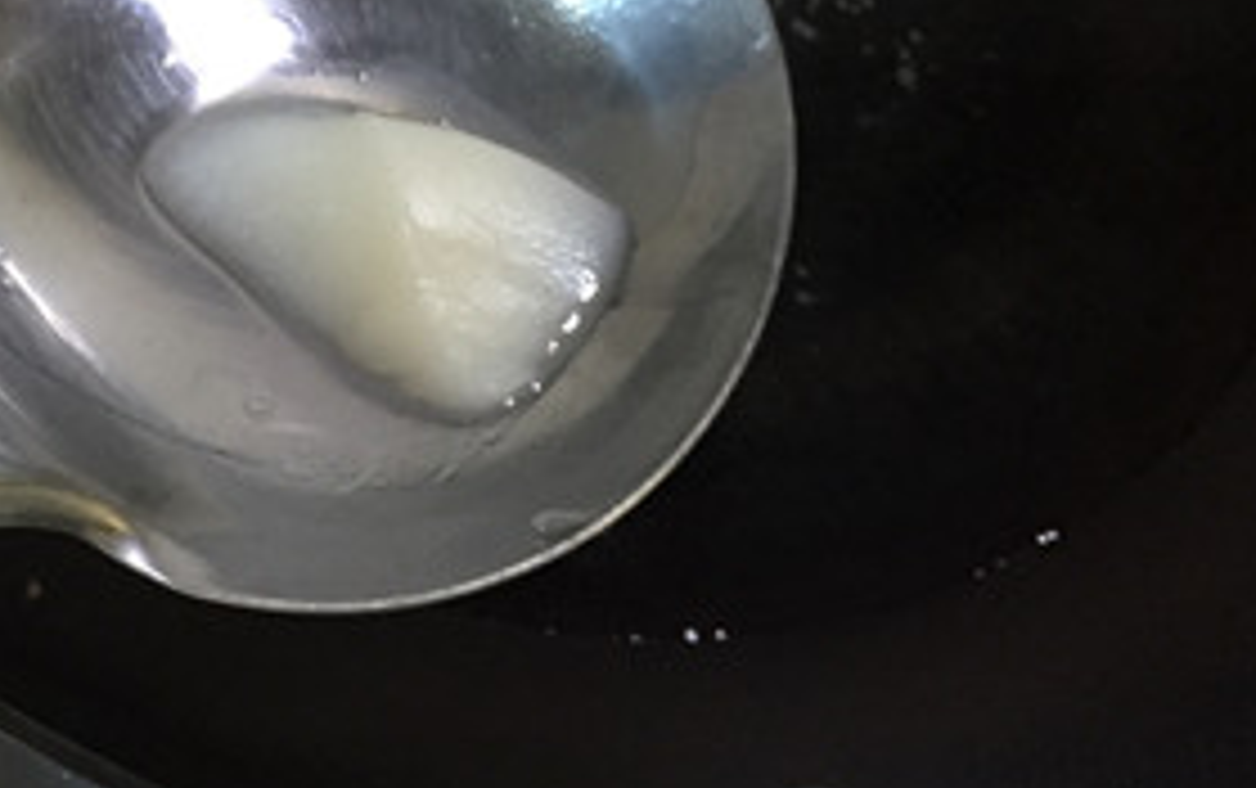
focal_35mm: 55
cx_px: 360
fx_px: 1885
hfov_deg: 36.2
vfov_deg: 22.7
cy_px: 2
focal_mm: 4.15
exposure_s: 1/15
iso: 250
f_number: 2.2
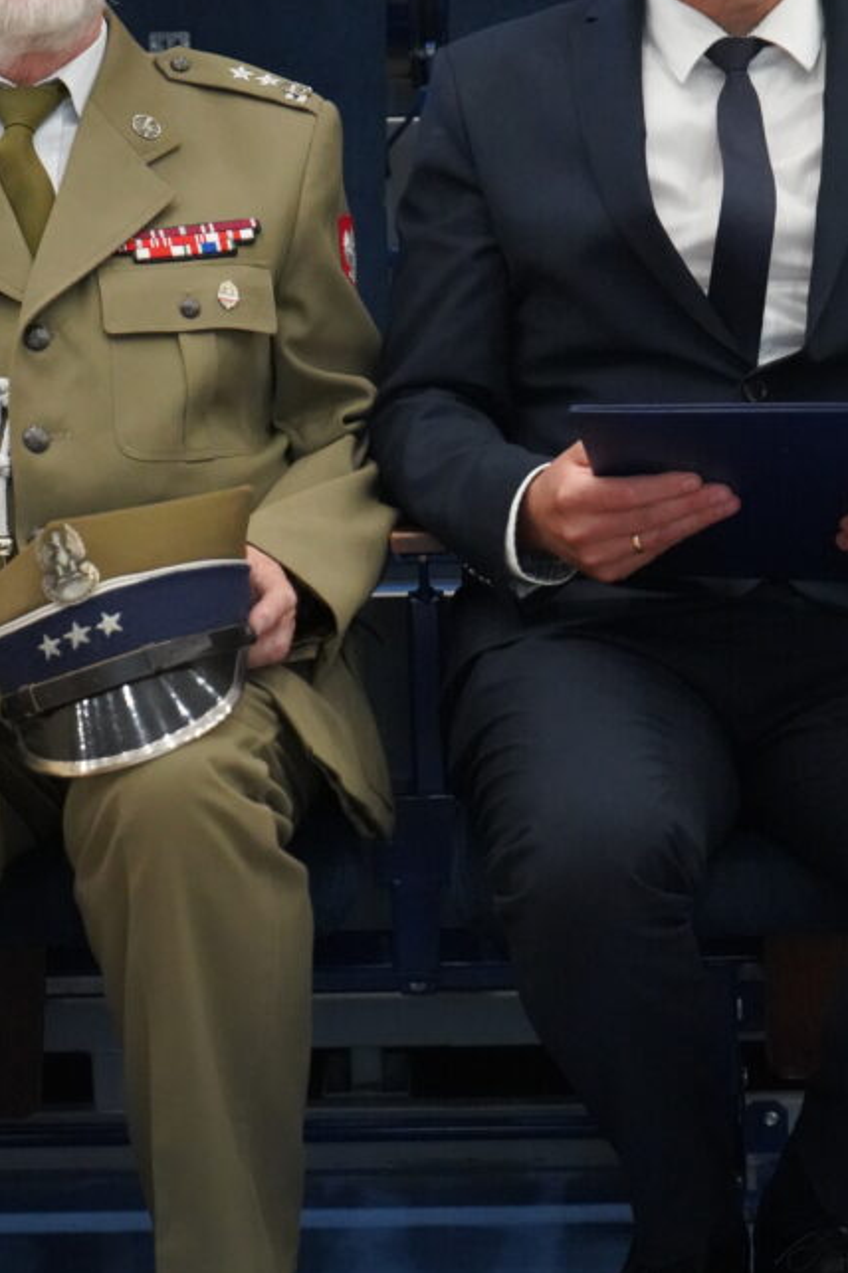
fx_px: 3886
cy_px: 492
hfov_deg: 12.4
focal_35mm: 110
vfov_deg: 18.6
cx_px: 356
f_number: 5.6
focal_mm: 69
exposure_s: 1/160
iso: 12800
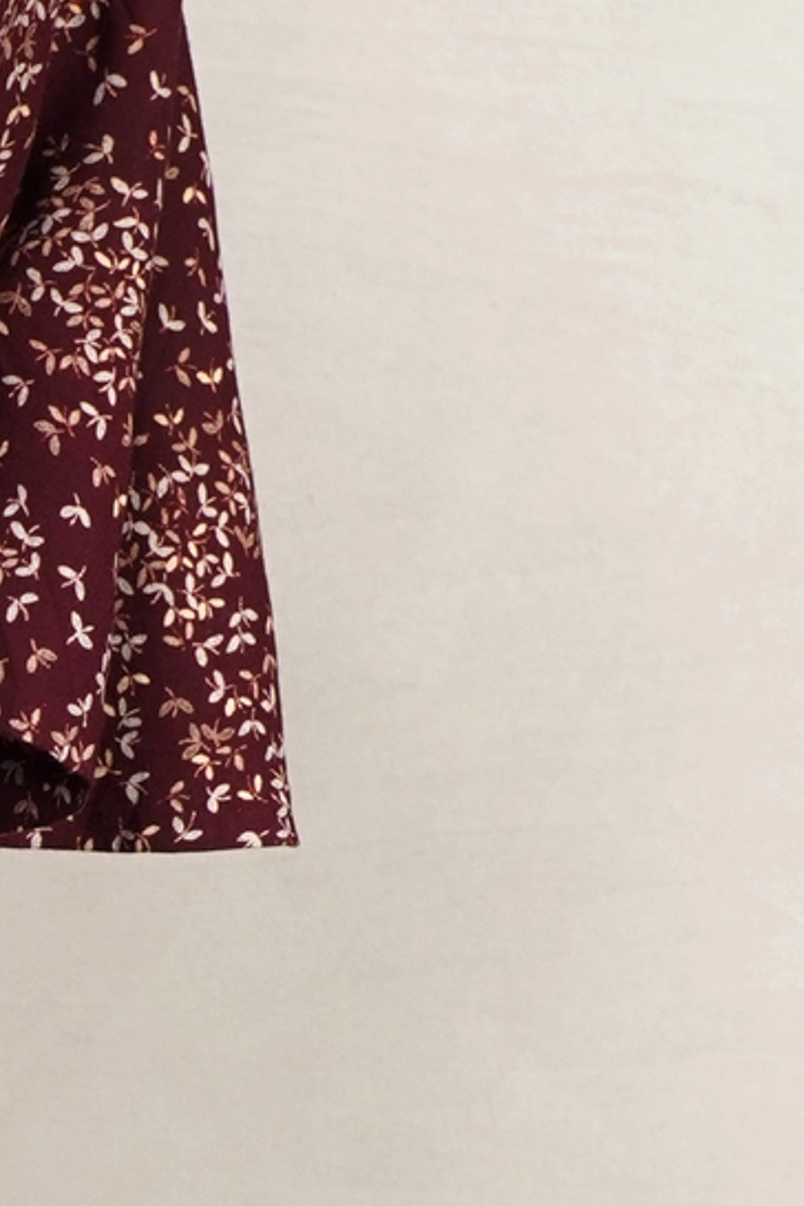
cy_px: 1707
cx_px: -925
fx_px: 8475
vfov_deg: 8.0
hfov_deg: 5.3
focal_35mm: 253
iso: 250
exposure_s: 1/20
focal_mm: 32
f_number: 5.6
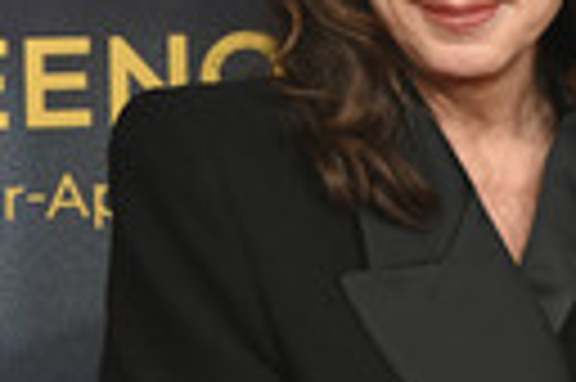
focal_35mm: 285
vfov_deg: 4.8
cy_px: 220
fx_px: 4554
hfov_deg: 7.2
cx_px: 682
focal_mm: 81
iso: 800
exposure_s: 1/160
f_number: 6.3
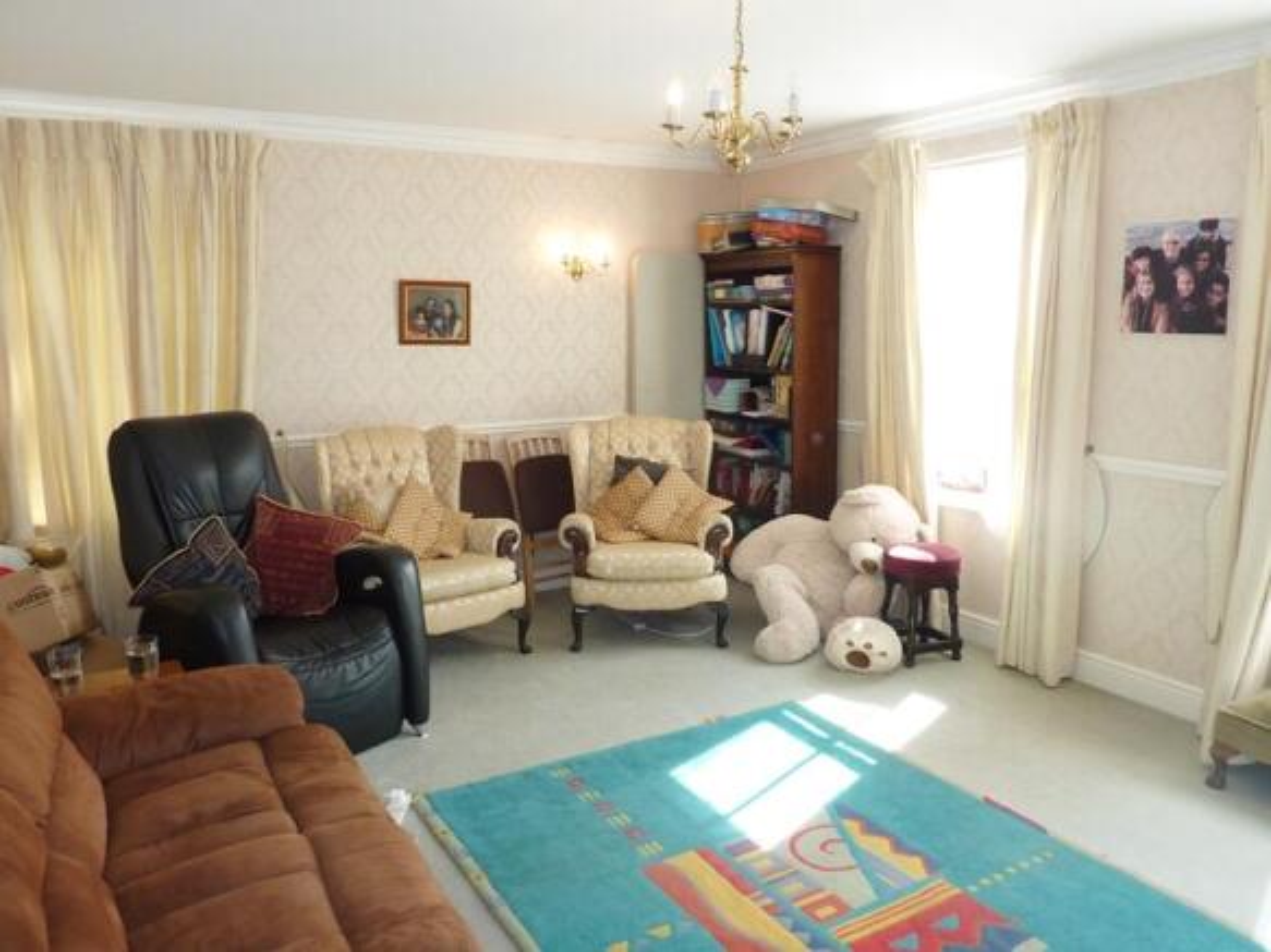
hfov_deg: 69.4
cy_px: 476
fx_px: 918
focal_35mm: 25
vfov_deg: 54.9
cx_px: 636
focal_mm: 4.1
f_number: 3.3
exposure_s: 1/40
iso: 100
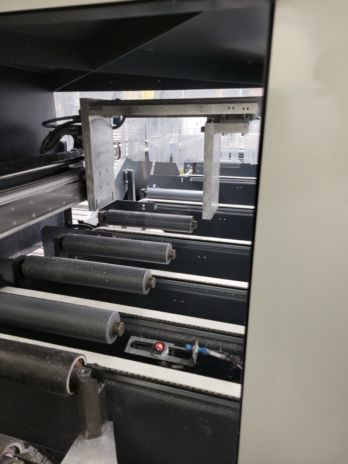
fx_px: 349
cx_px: 174
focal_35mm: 26
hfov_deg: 53.1
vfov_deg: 67.3
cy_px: 232
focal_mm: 5.4
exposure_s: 1/40
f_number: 1.8
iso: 400
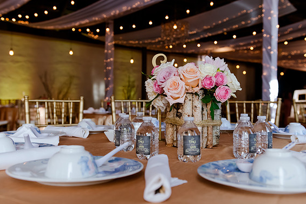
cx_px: 162
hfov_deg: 51.8
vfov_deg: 36.0
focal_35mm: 37
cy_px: 99
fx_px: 315
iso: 1600
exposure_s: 1/320
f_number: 3.5
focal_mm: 32
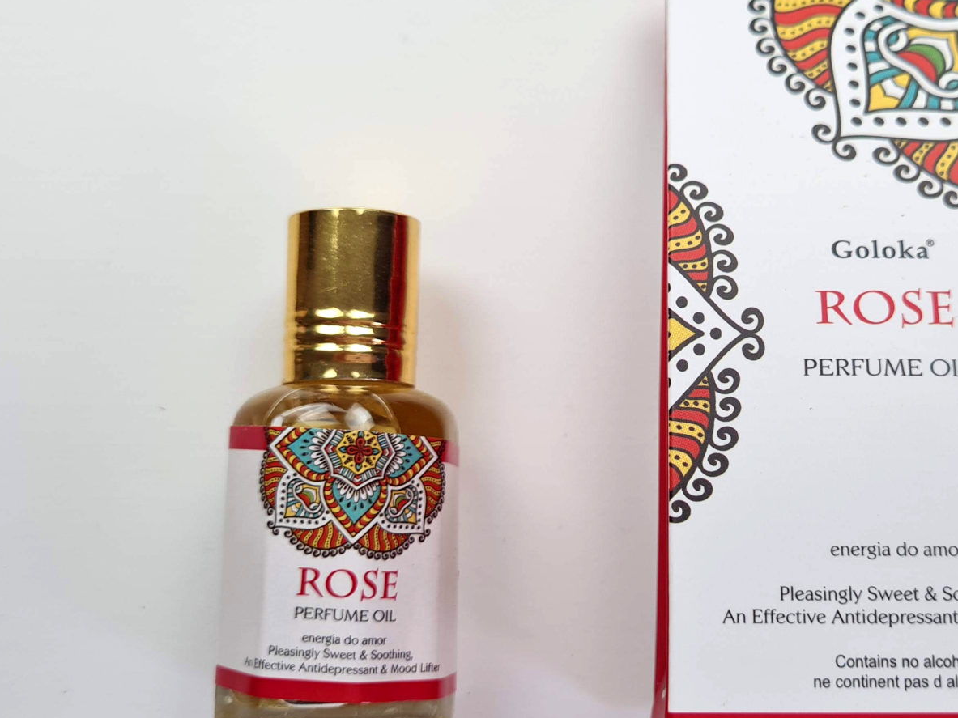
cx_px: 644
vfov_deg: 32.2
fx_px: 1245
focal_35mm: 45
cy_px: 345
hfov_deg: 41.5
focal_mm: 5.4
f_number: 1.8
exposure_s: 1/227
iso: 50
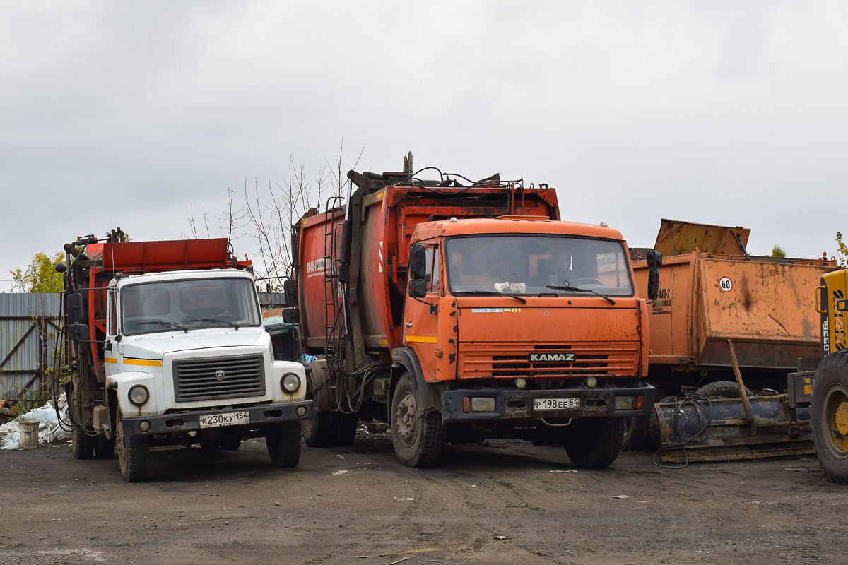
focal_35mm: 48
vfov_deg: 28.1
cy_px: 282
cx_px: 424
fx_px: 1131
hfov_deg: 41.1
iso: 400
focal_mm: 32
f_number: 9
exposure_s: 1/160
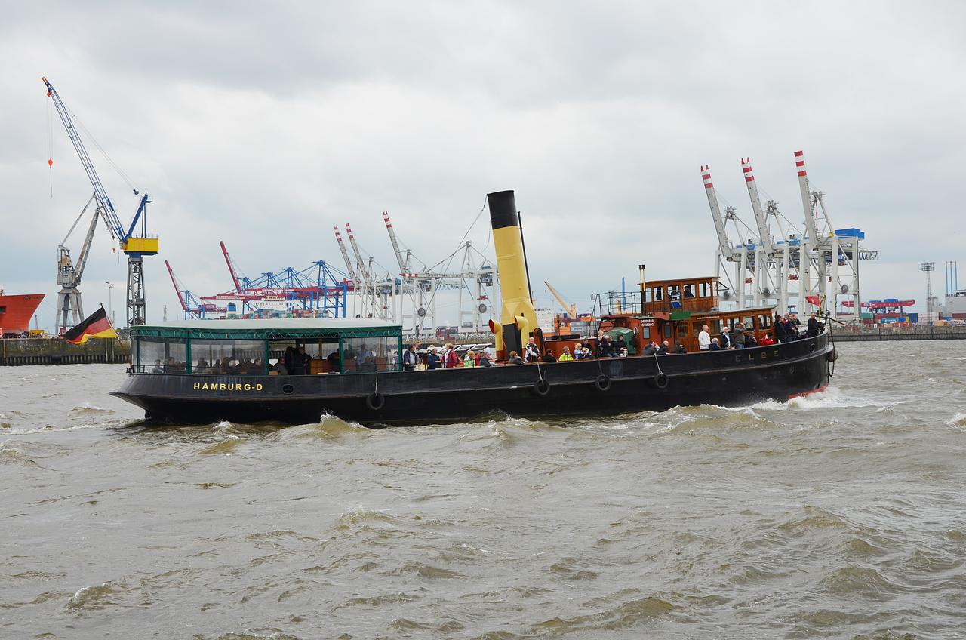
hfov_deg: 41.2
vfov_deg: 28.0
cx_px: 483
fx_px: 1285
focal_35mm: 48
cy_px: 320
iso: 100
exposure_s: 1/250
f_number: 8
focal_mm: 32
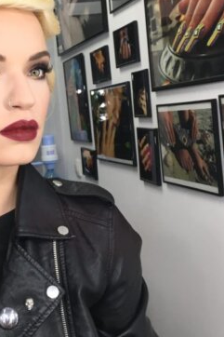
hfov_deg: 26.4
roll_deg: +5.4
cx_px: 40
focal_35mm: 50
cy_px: 140
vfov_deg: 39.5
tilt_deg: -2.8
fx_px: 467
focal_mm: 4.15
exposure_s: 1/33
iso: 32
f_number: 2.2
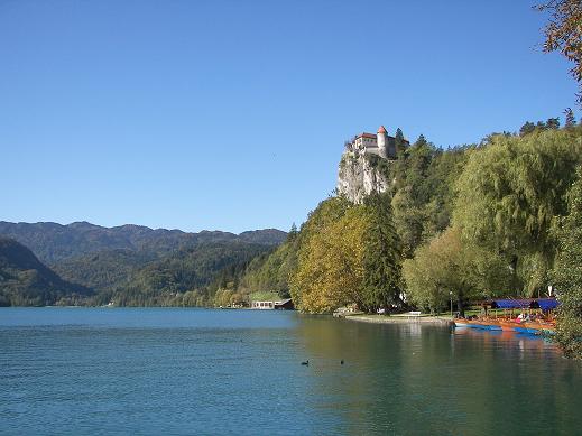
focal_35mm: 36
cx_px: 291
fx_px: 605
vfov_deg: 39.6
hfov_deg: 51.4
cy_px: 218
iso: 50
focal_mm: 6
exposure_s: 1/640
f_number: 2.8
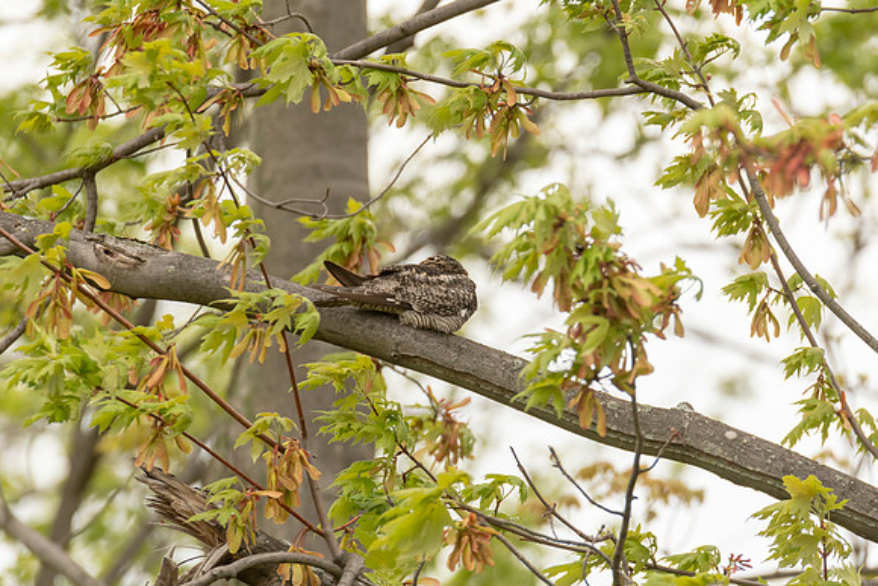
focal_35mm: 900
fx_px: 21954
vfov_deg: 1.5
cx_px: 439
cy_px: 293
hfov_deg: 2.3
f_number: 8
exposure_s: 1/800
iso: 800
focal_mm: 600
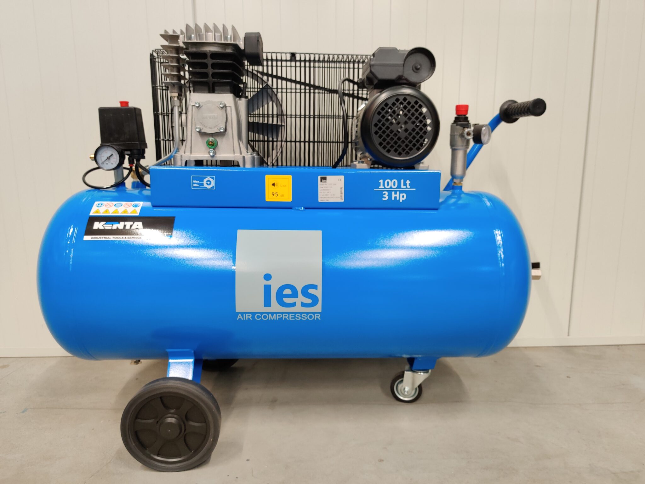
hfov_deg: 65.3
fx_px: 503
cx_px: 322
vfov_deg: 51.4
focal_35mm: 27
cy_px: 242
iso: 640
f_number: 1.65
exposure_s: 1/33
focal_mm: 4.75
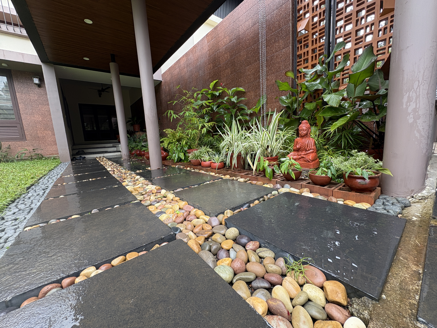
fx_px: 177
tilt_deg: -8.8
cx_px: 218
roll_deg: +3.0
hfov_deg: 102.1
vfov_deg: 85.7
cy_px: 164
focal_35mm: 14
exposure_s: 1/233
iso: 40
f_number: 2.2
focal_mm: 2.22
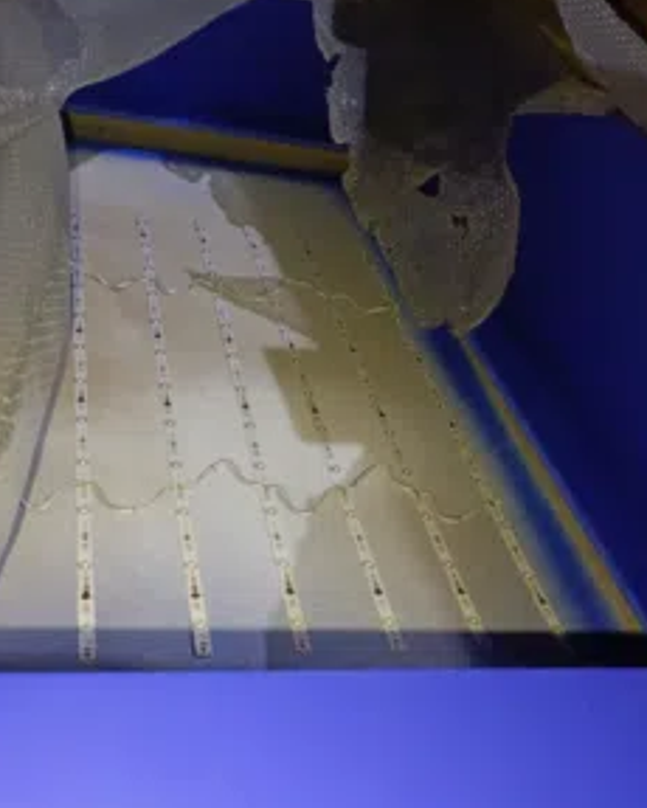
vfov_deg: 52.5
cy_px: 476
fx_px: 813
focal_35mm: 34
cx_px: 273
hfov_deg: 43.3
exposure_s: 1/33.3
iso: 2004
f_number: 1.69
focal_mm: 4.76
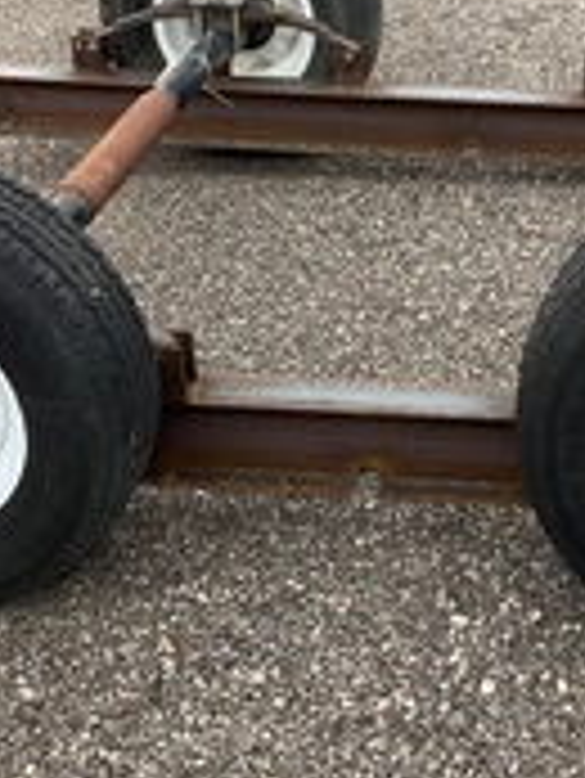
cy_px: 315
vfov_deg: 28.9
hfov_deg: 21.8
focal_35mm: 67
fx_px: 1508
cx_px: 414
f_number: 1.8
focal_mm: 3
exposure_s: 1/691
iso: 25
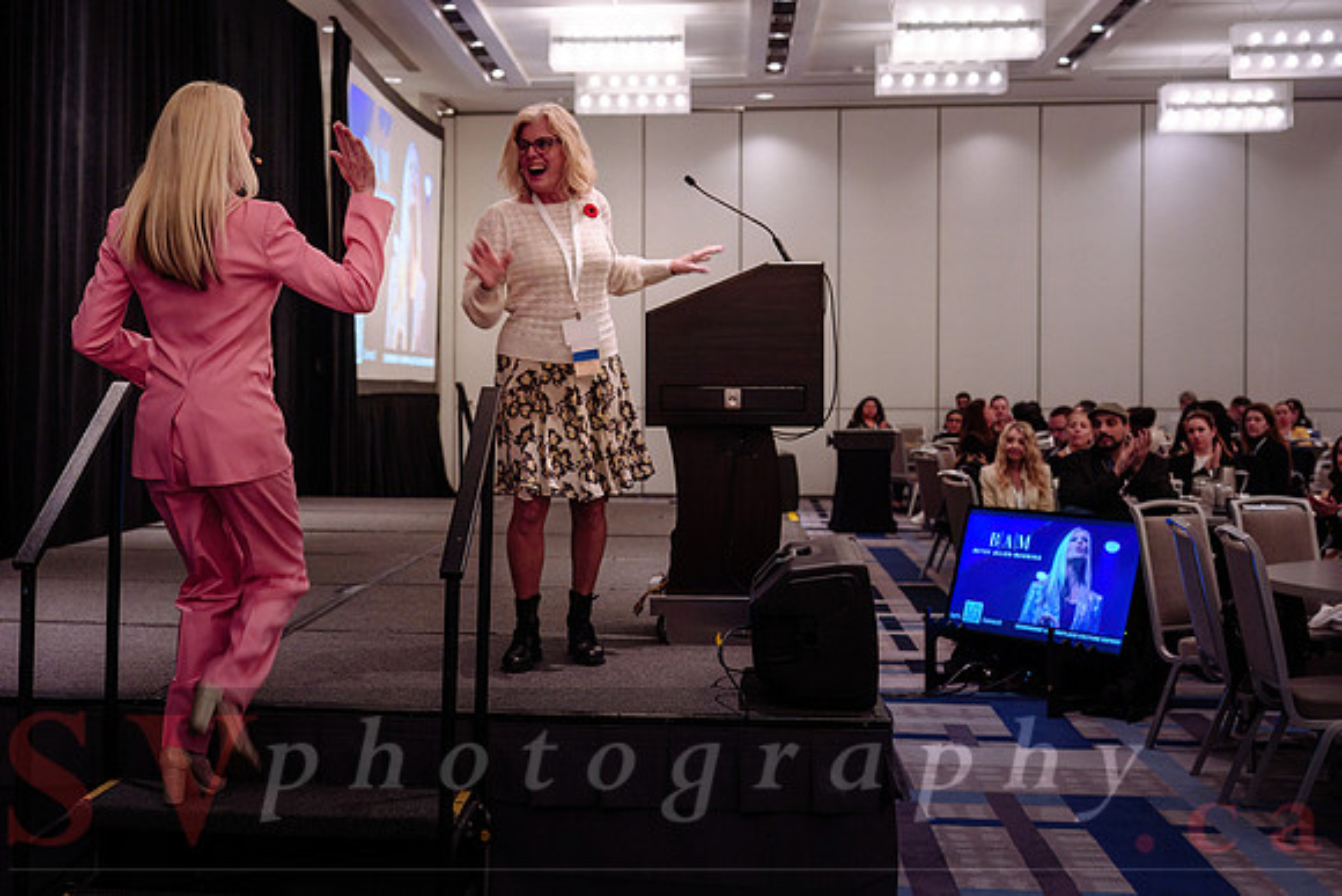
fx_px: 1681
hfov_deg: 43.3
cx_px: 532
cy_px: 424
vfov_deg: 29.8
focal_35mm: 45
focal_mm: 33
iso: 1600
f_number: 2.8
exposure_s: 1/100
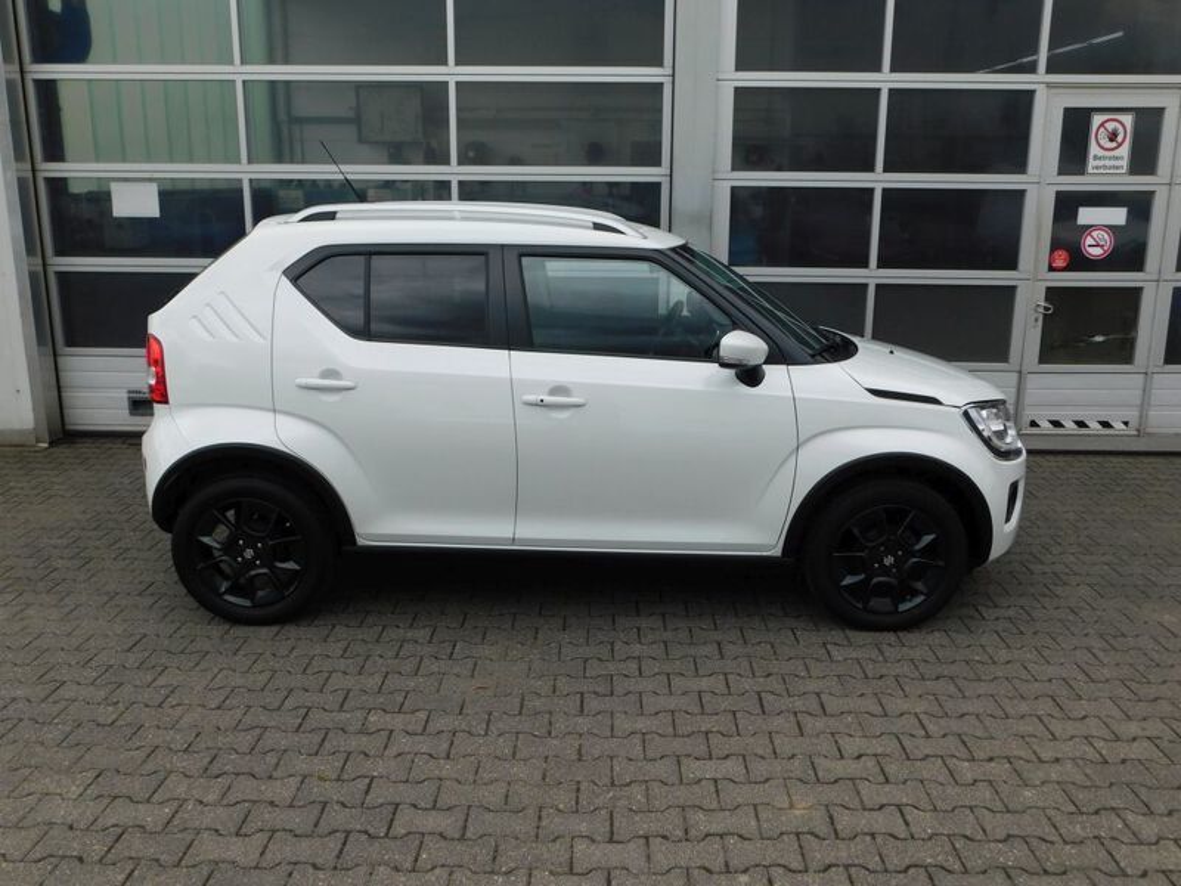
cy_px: 443
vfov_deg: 46.8
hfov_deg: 60.0
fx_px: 1024
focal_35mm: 30
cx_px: 590
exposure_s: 1/1250
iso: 125
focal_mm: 5.3
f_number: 3.2
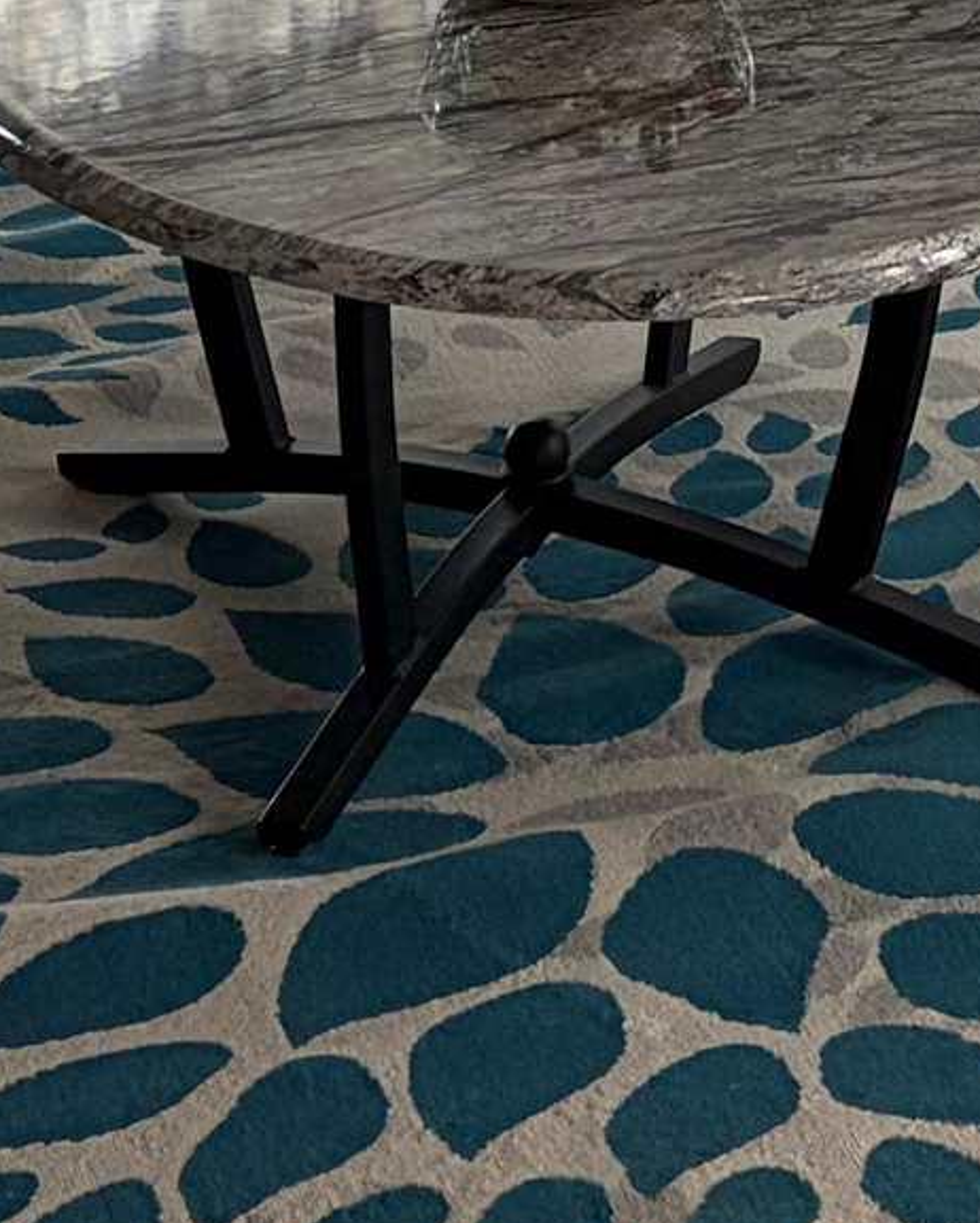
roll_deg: -0.6
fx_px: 4892
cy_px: -748
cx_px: 1453
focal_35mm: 135
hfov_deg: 11.0
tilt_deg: -9.4
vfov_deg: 13.3
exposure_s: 1/60
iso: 250
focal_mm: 5.96
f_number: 1.6
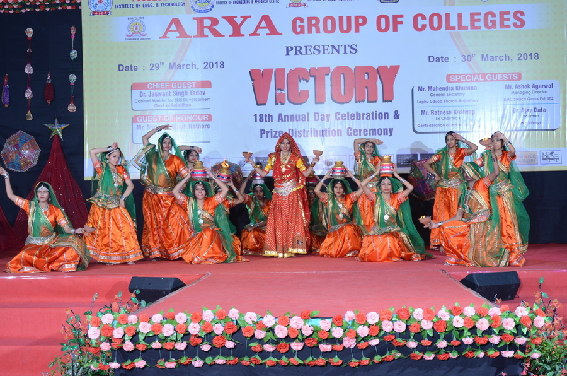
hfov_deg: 28.1
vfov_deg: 18.8
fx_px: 1132
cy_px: 188
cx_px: 284
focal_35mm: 72
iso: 320
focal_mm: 48
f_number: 6.3
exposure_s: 1/160
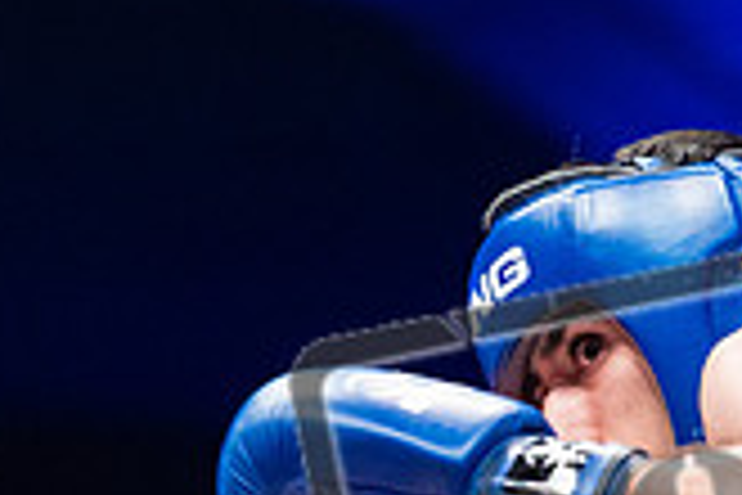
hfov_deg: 6.7
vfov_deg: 4.5
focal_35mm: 306
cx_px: 301
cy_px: 416
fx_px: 6307
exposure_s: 1/1250
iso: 3200
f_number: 2
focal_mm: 87
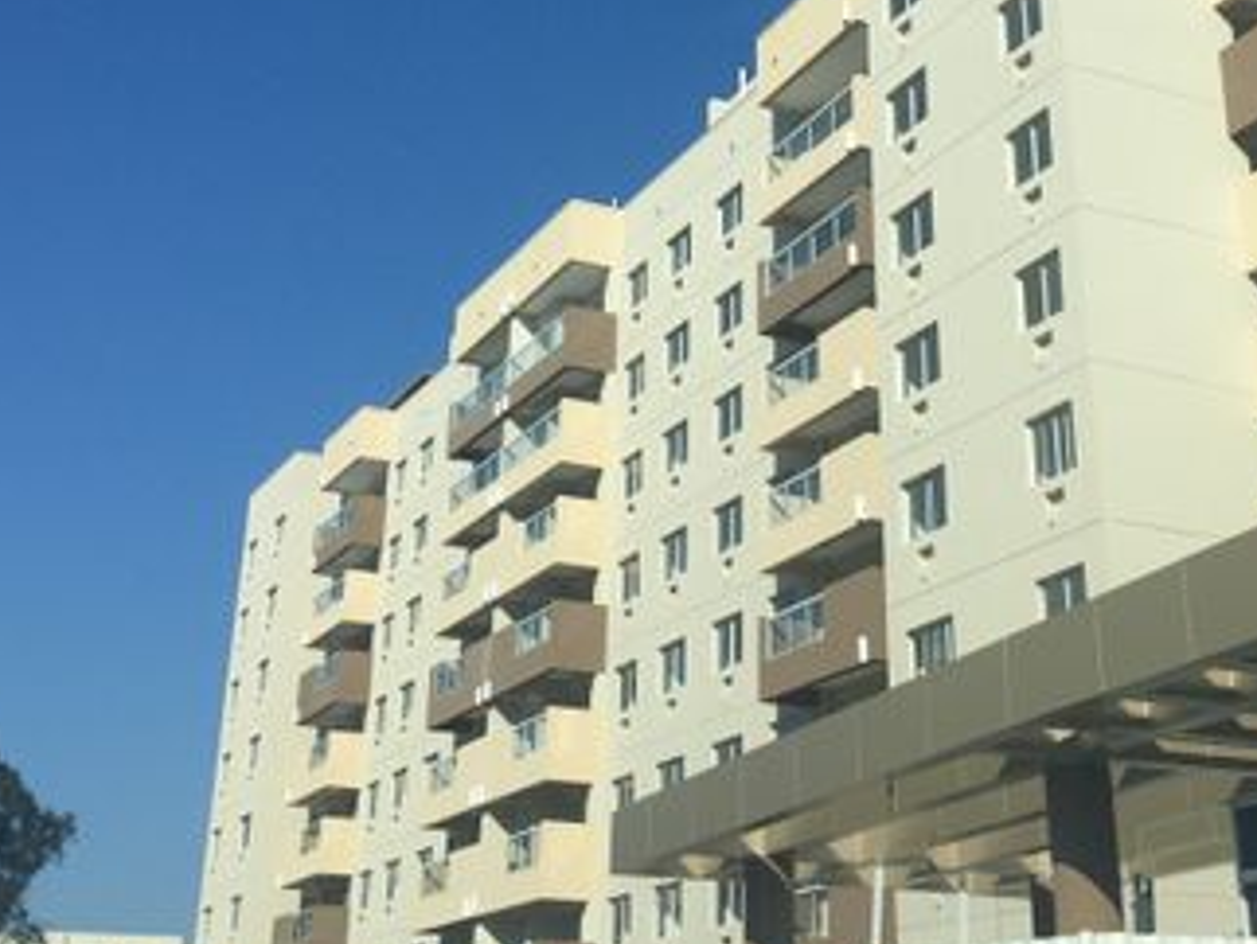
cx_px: 734
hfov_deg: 35.4
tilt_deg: +27.3
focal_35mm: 54
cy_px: 129
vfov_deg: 26.3
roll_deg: -1.9
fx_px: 1962
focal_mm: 4.15
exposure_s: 1/2825
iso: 32
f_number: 2.2
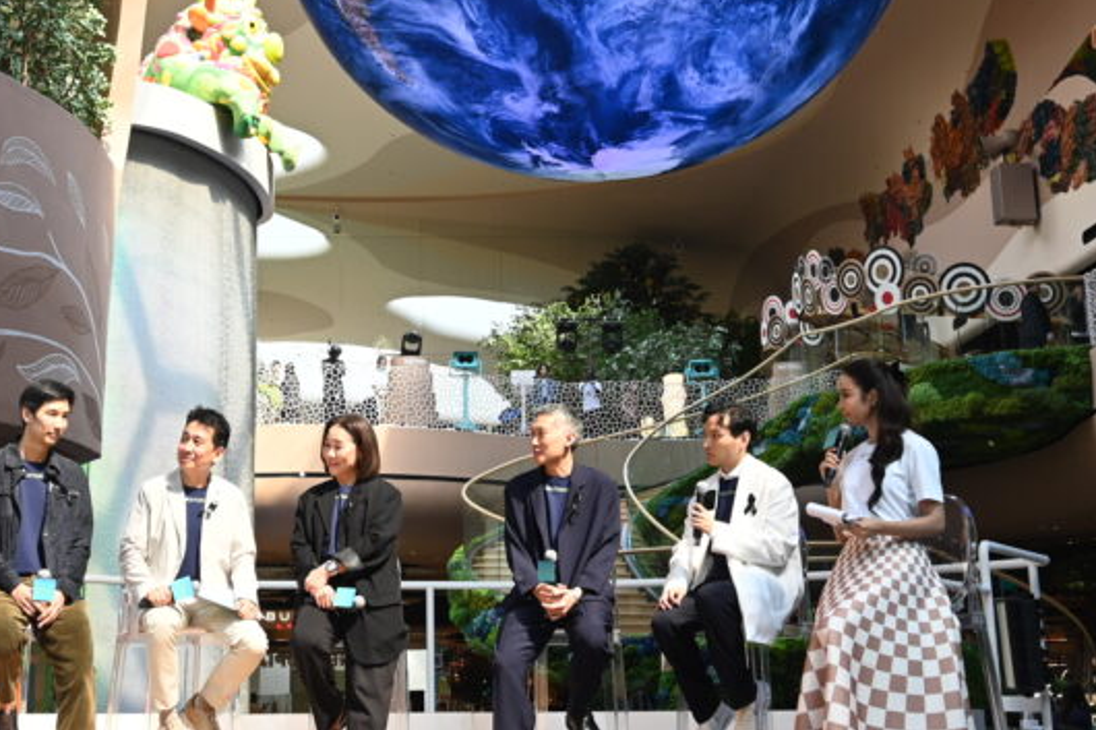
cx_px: 405
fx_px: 1765
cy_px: 214
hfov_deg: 34.3
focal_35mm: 58
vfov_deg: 23.2
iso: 320
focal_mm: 30
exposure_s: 1/200
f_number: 5
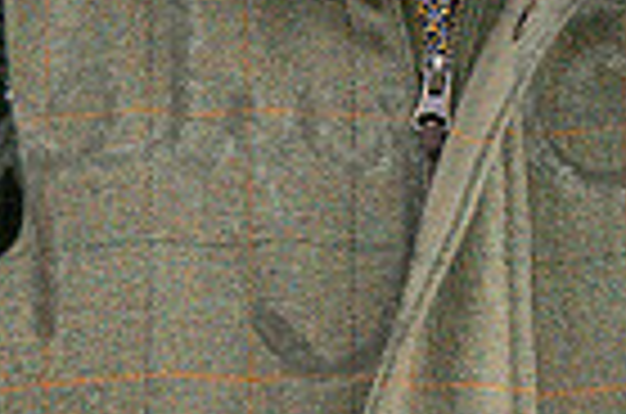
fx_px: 32911
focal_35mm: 1897
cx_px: 398
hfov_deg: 1.1
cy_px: -688
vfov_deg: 0.7
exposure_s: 1/2000
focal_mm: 200
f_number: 4
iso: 400
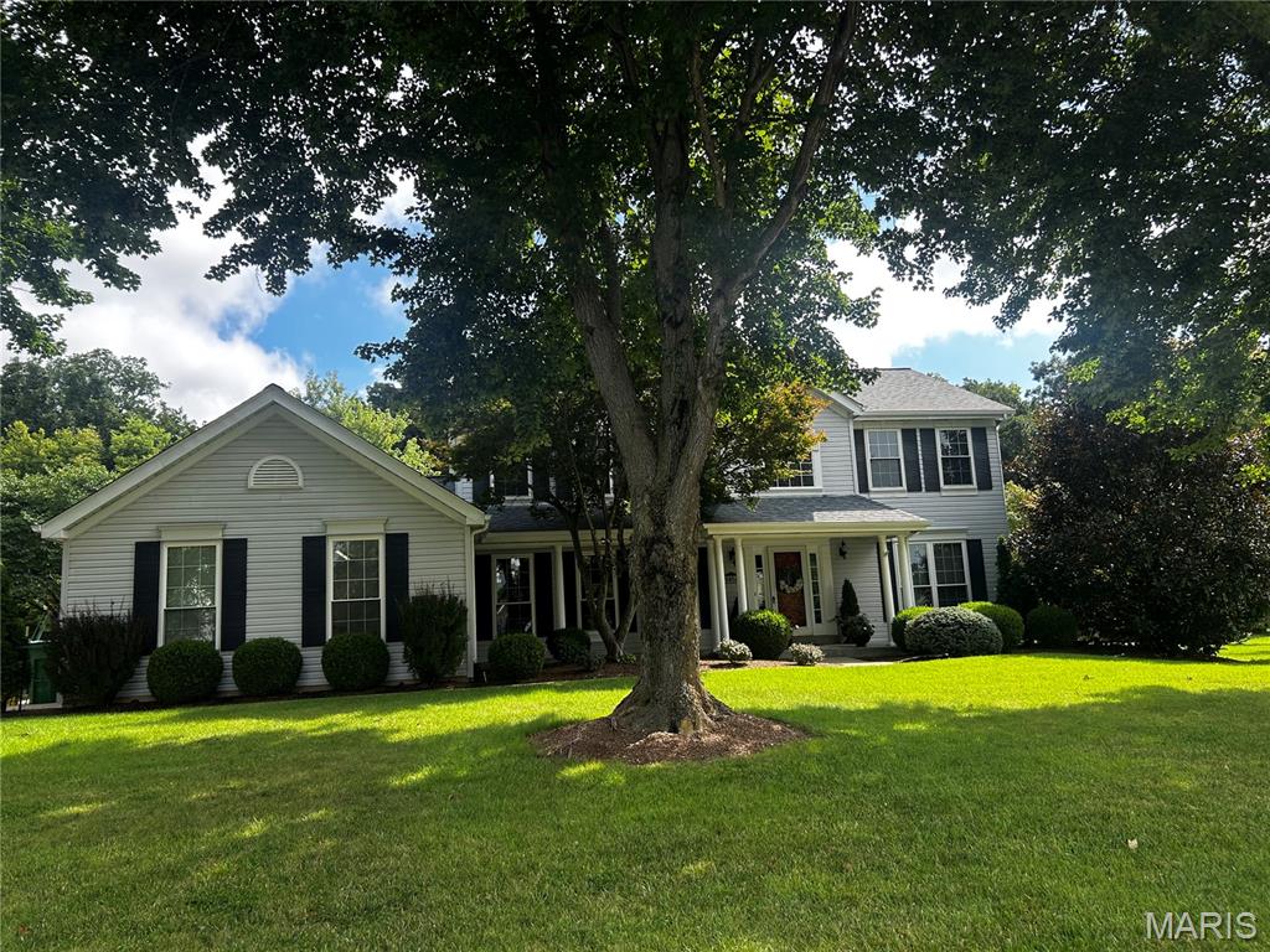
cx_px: 635
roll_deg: +3.4
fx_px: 954
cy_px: 476
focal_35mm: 26
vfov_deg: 53.1
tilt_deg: +9.5
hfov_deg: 67.3
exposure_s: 1/1000
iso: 50
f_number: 1.5
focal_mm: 5.7
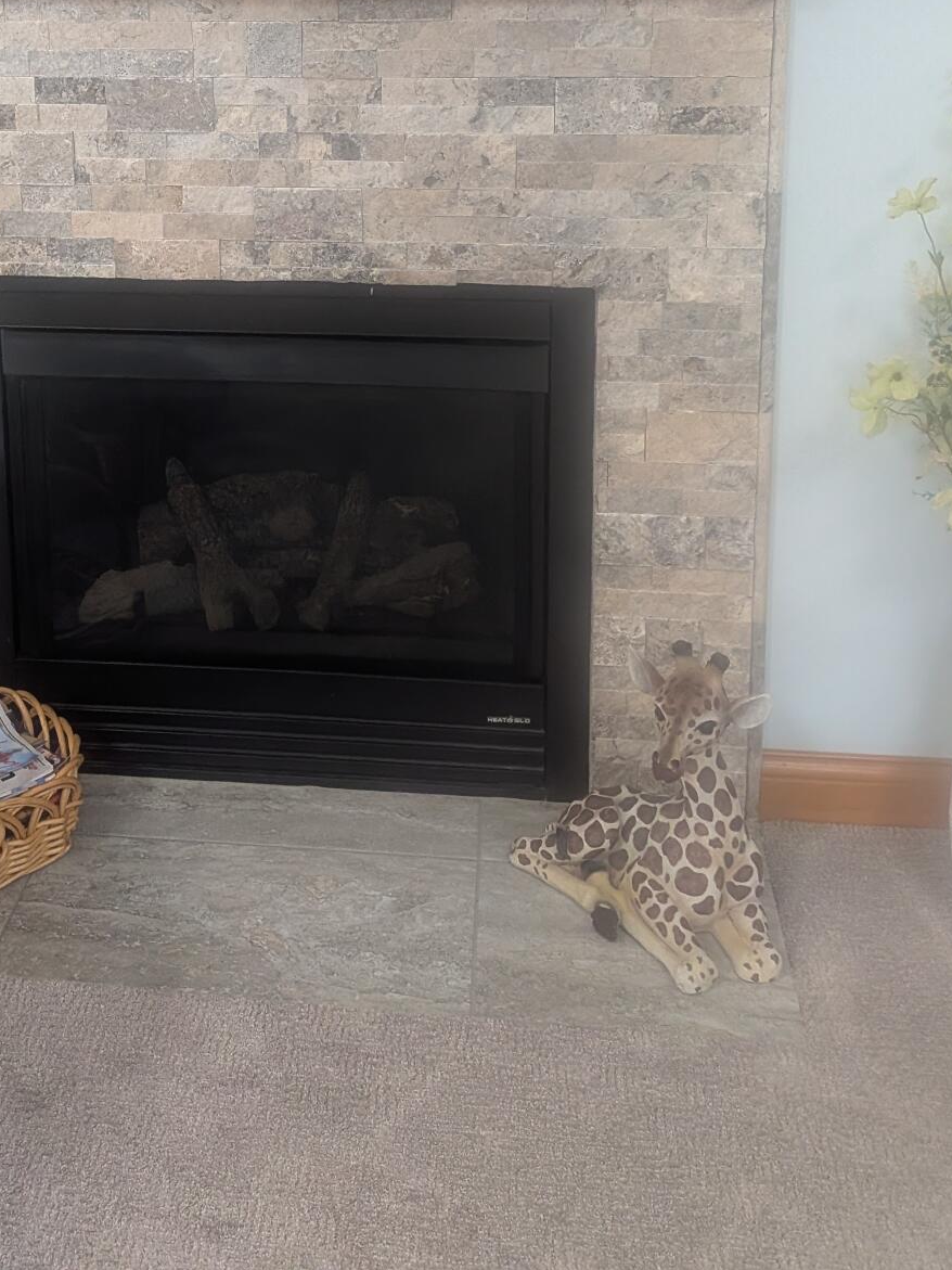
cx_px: 355
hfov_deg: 34.9
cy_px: 189
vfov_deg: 42.9
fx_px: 1504
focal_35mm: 41
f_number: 1.7
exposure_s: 1/120
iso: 264
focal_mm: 4.53
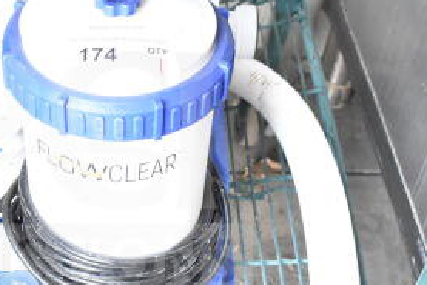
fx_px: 903
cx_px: 79
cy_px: 175
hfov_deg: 26.1
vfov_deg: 17.9
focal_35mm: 76
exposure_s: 1/80
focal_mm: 23
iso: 1600
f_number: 4.5
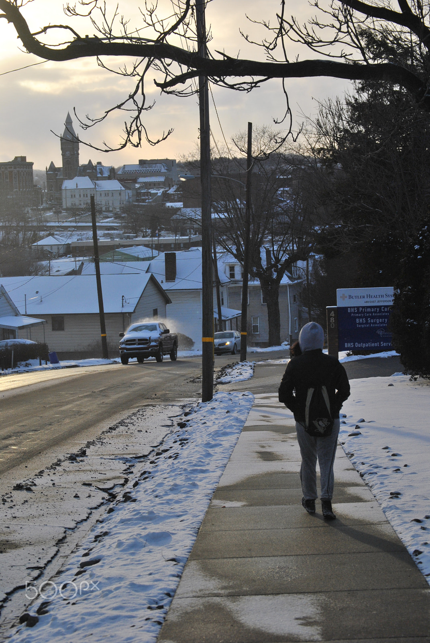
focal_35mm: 90
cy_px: 322
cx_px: 215
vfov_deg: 22.6
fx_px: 1608
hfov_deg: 15.2
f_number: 5
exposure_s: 1/400
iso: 200
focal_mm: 60
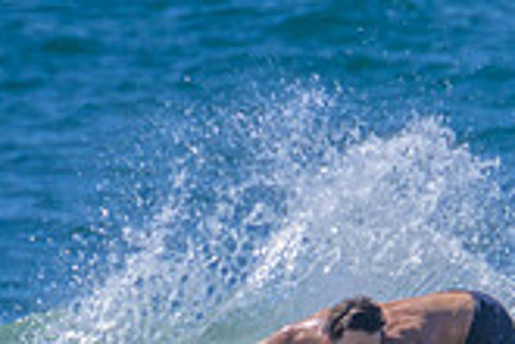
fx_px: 50781
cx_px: 480
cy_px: 537
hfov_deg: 0.6
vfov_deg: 0.4
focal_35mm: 3550
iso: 720
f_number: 11
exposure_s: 1/2000
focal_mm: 800
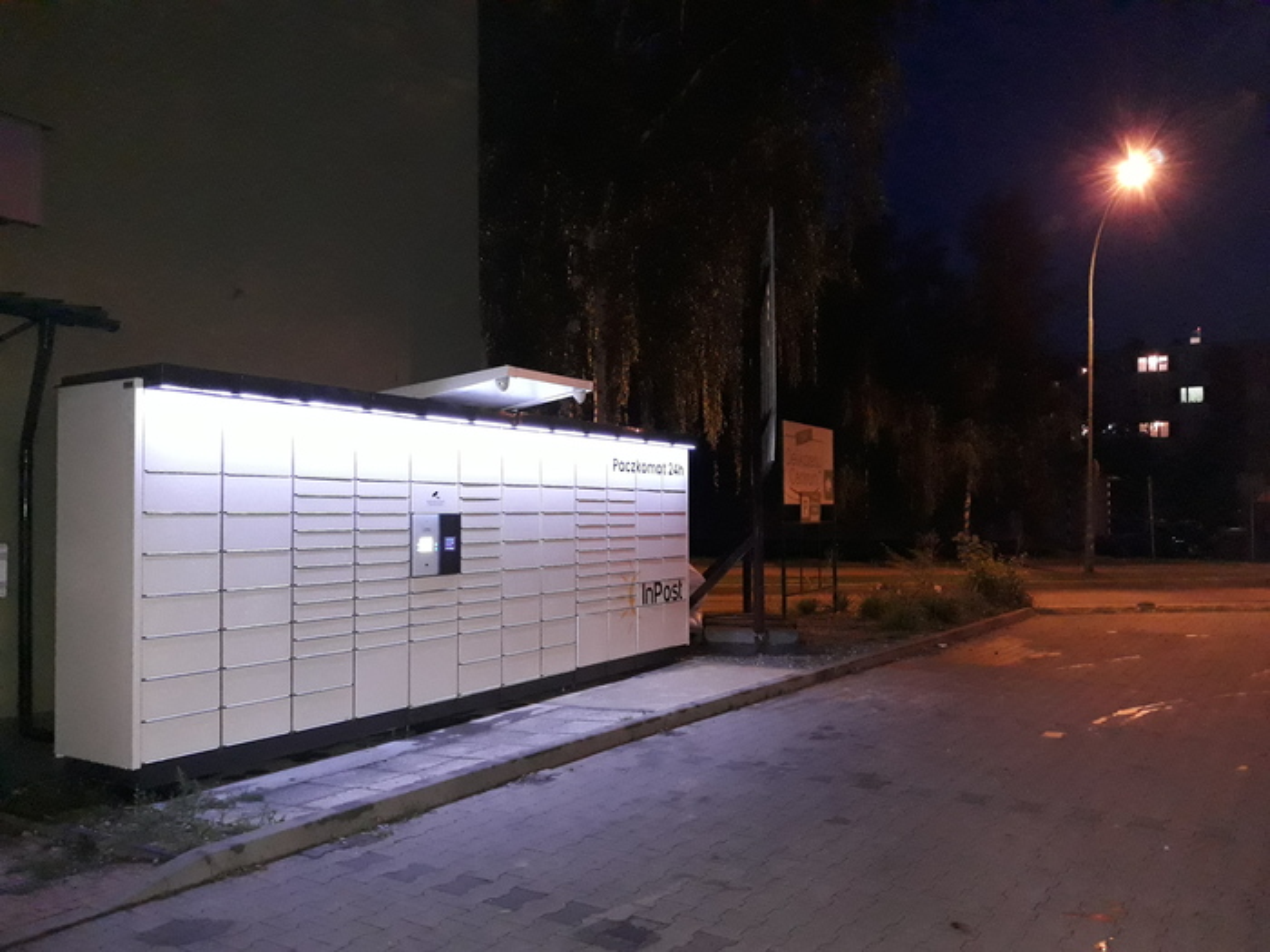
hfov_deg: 65.3
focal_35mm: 27
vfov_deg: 51.4
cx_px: 635
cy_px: 476
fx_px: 991
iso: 800
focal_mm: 3.71
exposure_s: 1/20
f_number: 1.7
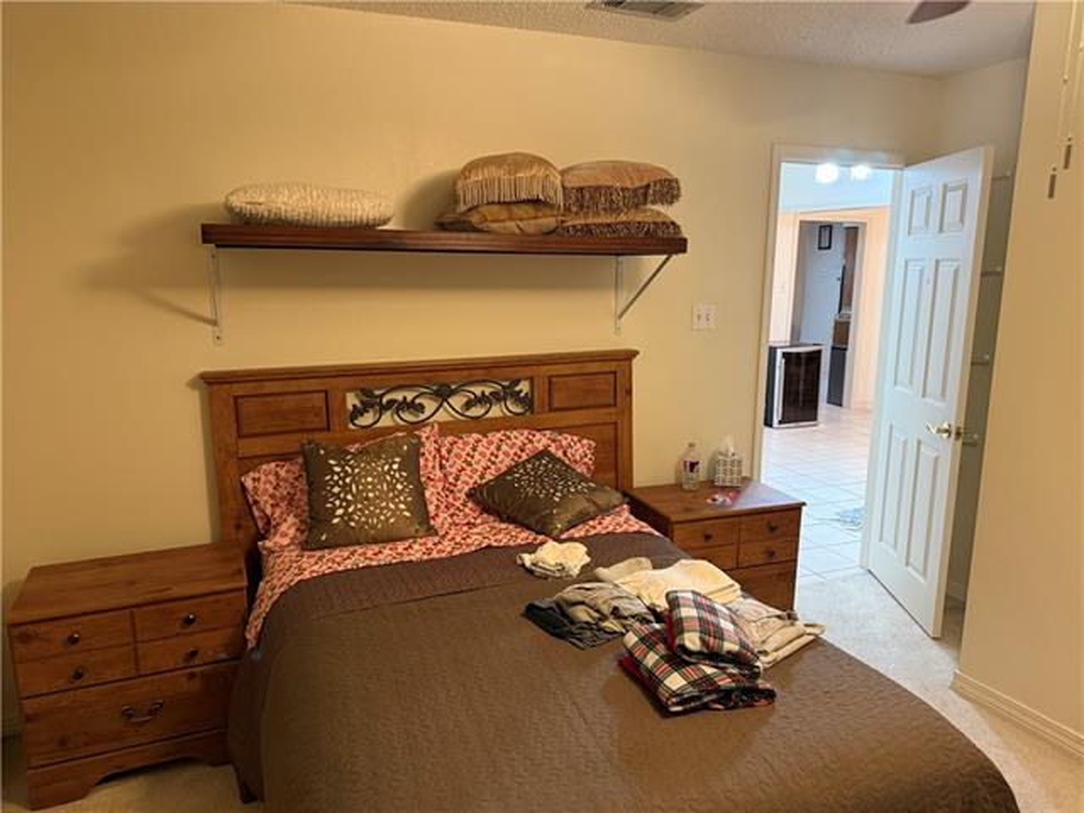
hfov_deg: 71.6
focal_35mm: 24
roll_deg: -0.3
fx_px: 752
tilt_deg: -9.8
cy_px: 406
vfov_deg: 56.8
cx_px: 542
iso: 320
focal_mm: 6.76
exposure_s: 1/60
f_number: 1.78
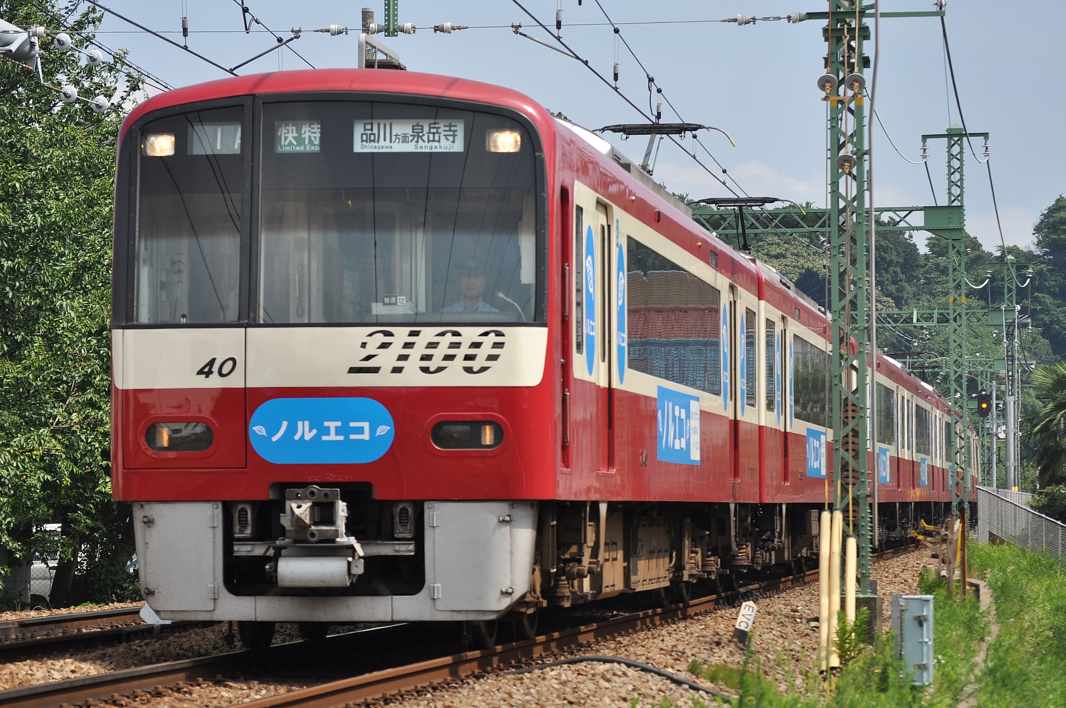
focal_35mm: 123
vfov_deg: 11.1
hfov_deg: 16.7
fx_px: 3637
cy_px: 354
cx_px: 533
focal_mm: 82
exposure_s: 1/800
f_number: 5.6
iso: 200
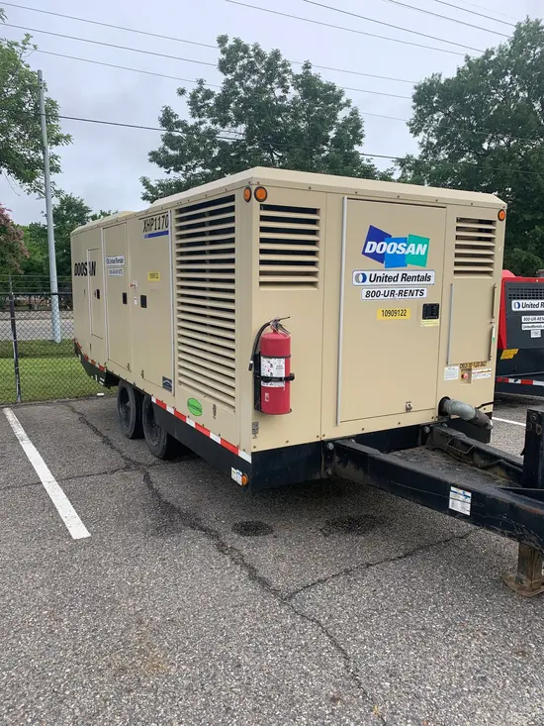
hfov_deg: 53.1
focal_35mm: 26
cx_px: 272
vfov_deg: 67.3
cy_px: 363
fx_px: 545
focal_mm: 4.25
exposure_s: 1/856
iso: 25
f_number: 1.8
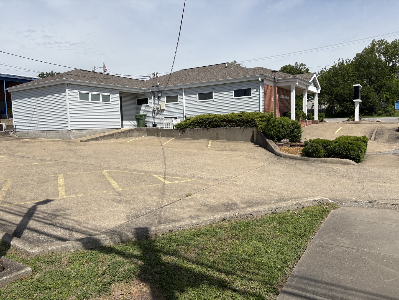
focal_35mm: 26
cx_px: 200
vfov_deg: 53.1
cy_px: 150
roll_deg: +2.4
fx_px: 300
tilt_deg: -4.6
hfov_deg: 67.3
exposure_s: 1/6329
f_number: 1.6
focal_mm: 5.96
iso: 50
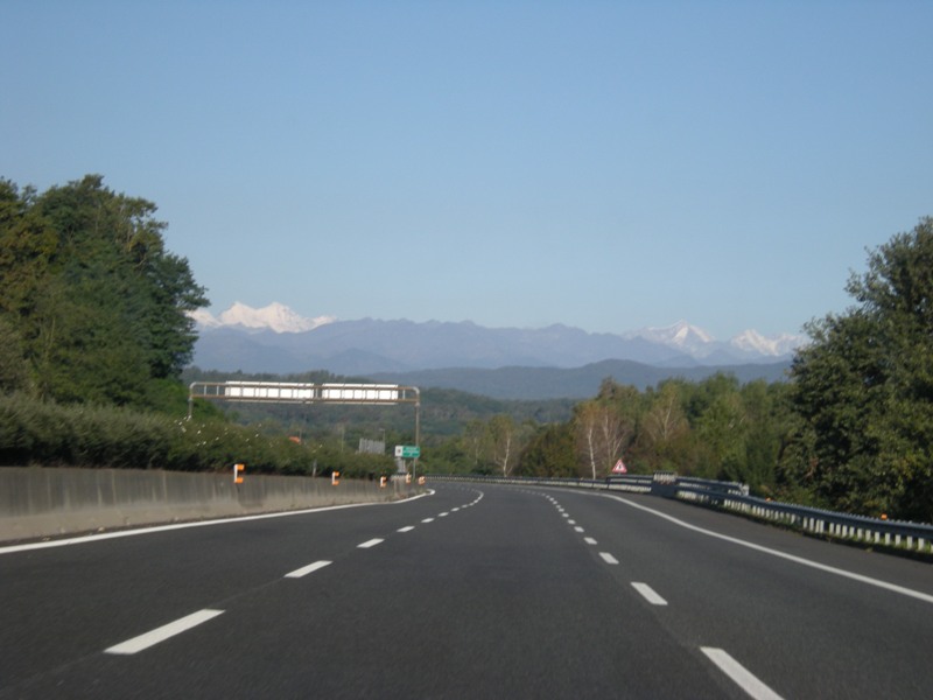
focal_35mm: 102
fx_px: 2749
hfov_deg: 19.3
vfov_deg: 14.5
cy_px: 350
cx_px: 466
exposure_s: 1/237
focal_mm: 17
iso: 64
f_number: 5.6
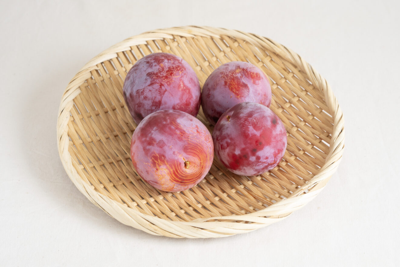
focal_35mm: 82
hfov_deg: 24.6
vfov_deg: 16.6
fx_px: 917
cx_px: 200
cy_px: 134
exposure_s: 1/25
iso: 250
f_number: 8
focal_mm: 55
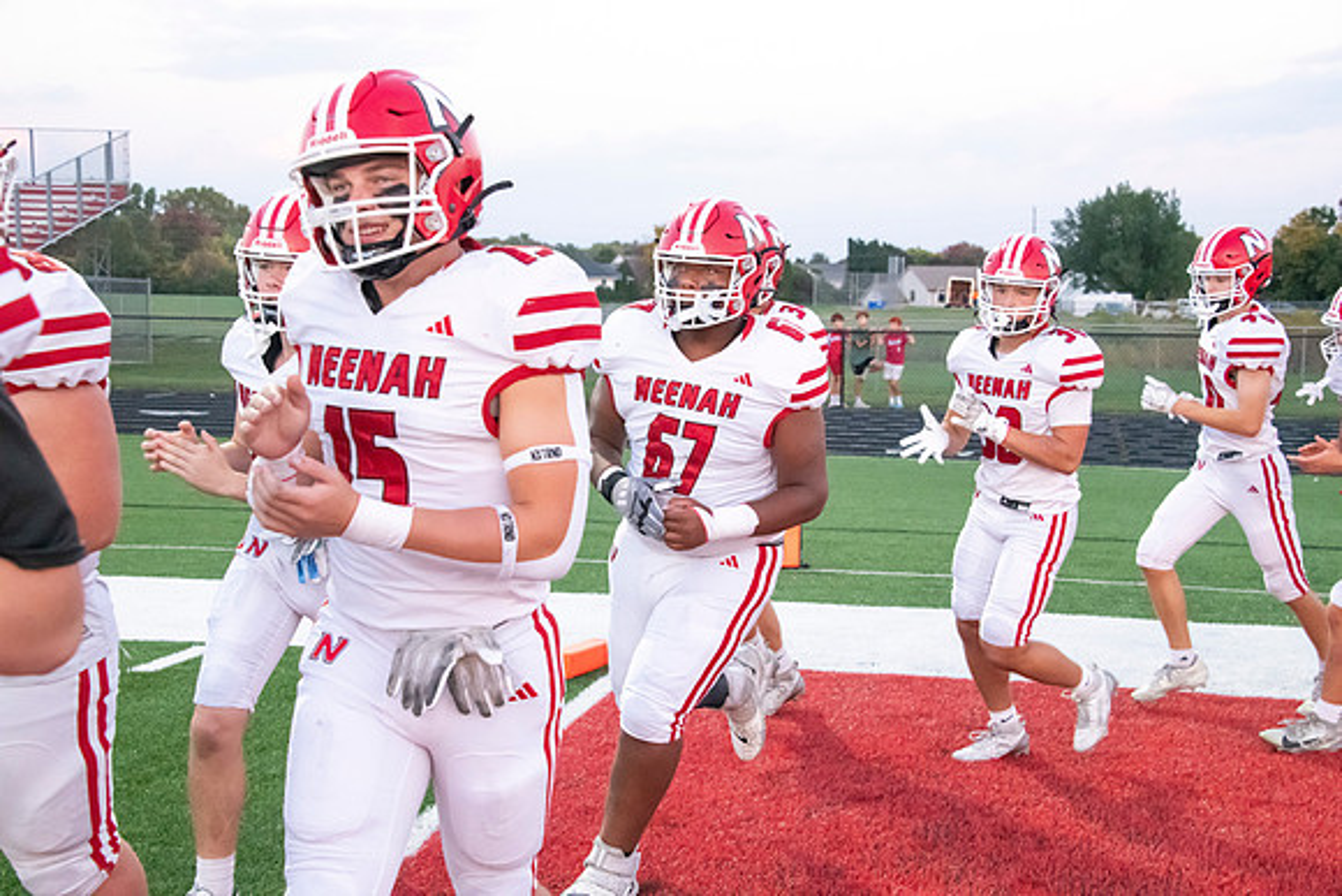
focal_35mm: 52
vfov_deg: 26.0
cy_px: 448
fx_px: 1939
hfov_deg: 38.2
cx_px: 671
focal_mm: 52
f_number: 7.1
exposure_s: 1/640
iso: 10000
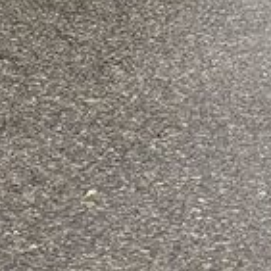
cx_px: -325
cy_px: -464
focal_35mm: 205
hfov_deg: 8.0
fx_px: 1816
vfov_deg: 7.7
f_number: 1.78
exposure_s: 1/121
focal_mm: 6.76
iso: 64
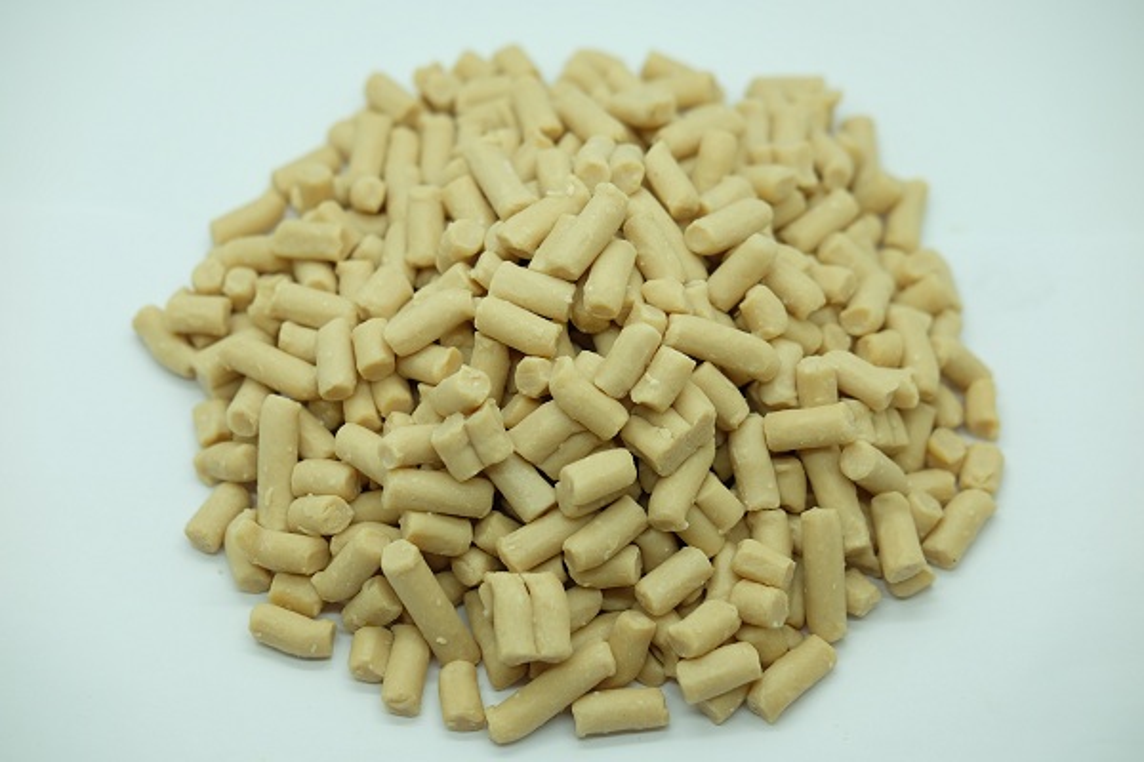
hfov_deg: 37.5
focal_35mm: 53
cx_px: 572
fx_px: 1684
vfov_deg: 25.5
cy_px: 381
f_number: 4
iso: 200
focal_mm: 35
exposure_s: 1/140
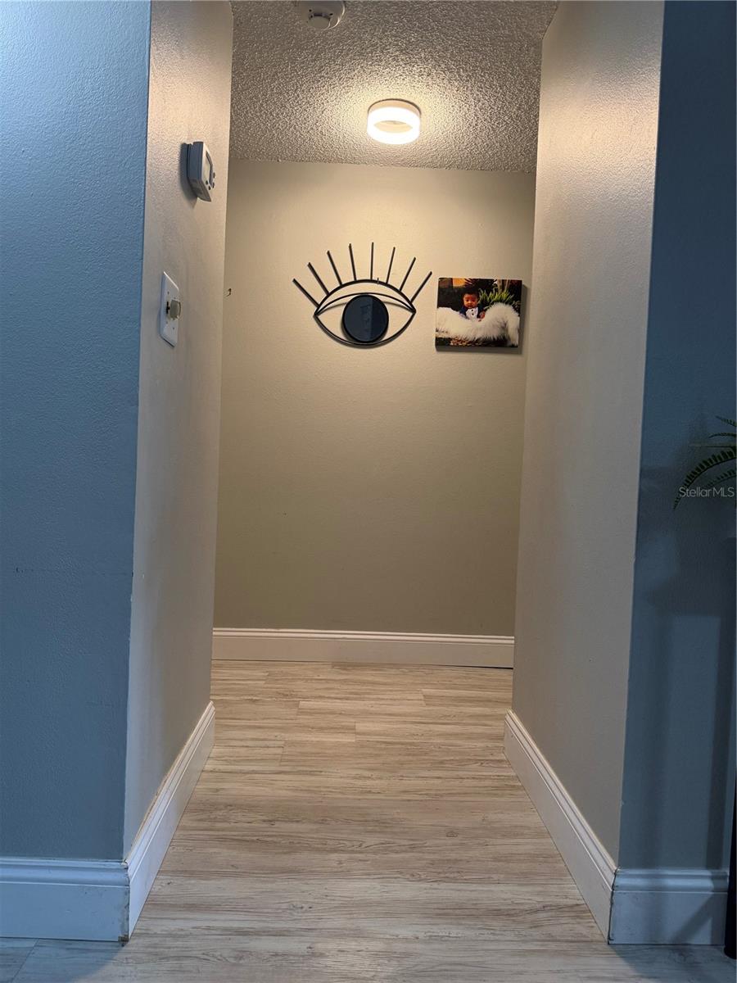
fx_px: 681
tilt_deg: -2.0
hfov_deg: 56.8
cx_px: 368
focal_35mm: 24
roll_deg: -1.6
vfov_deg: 71.6
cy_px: 492
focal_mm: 6.76
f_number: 1.78
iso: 320
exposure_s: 1/120
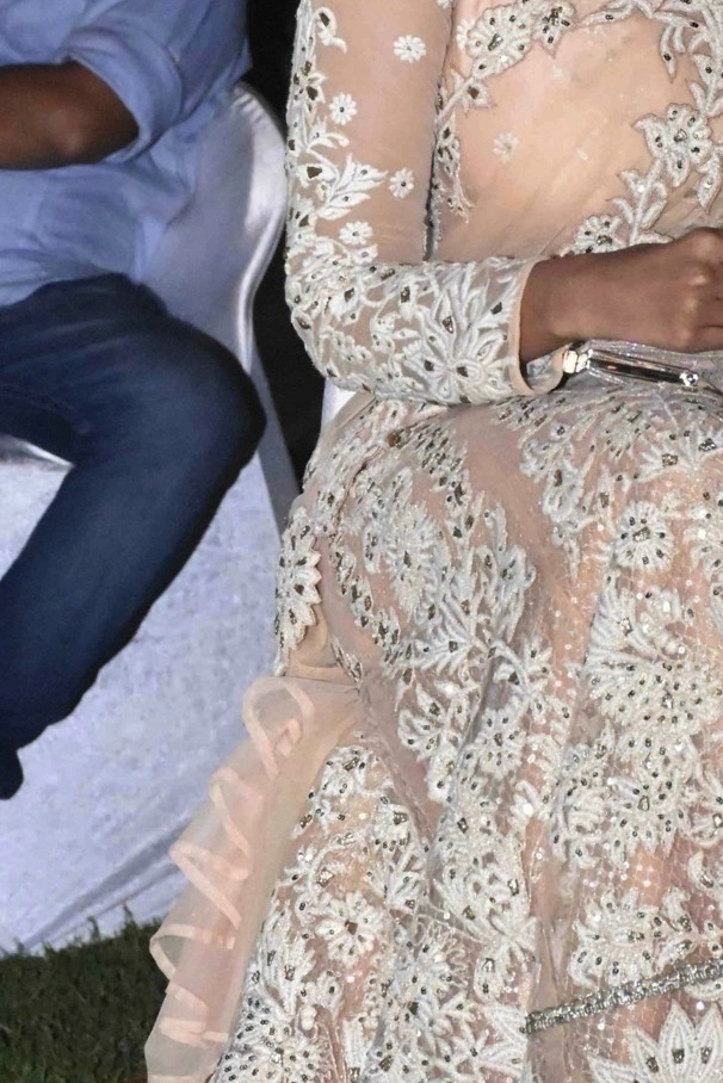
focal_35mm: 215
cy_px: 202
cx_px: 730
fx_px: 6471
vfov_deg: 9.5
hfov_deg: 6.4
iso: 10000
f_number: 6.3
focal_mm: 62
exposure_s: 1/160
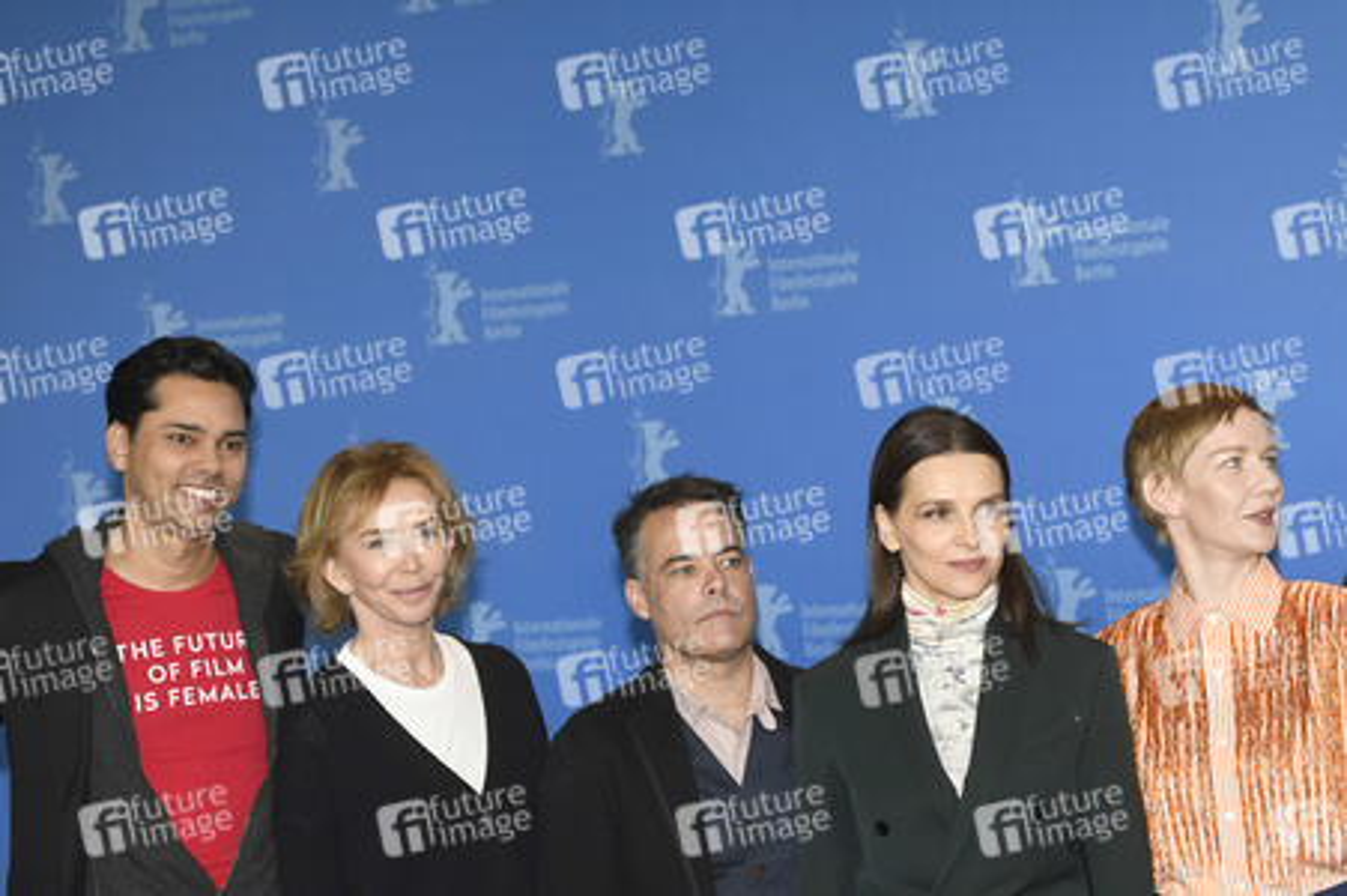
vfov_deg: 19.4
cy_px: 448
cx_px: 674
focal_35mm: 70
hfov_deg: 28.9
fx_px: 2617
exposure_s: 1/400
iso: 800
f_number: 3.5
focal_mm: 70
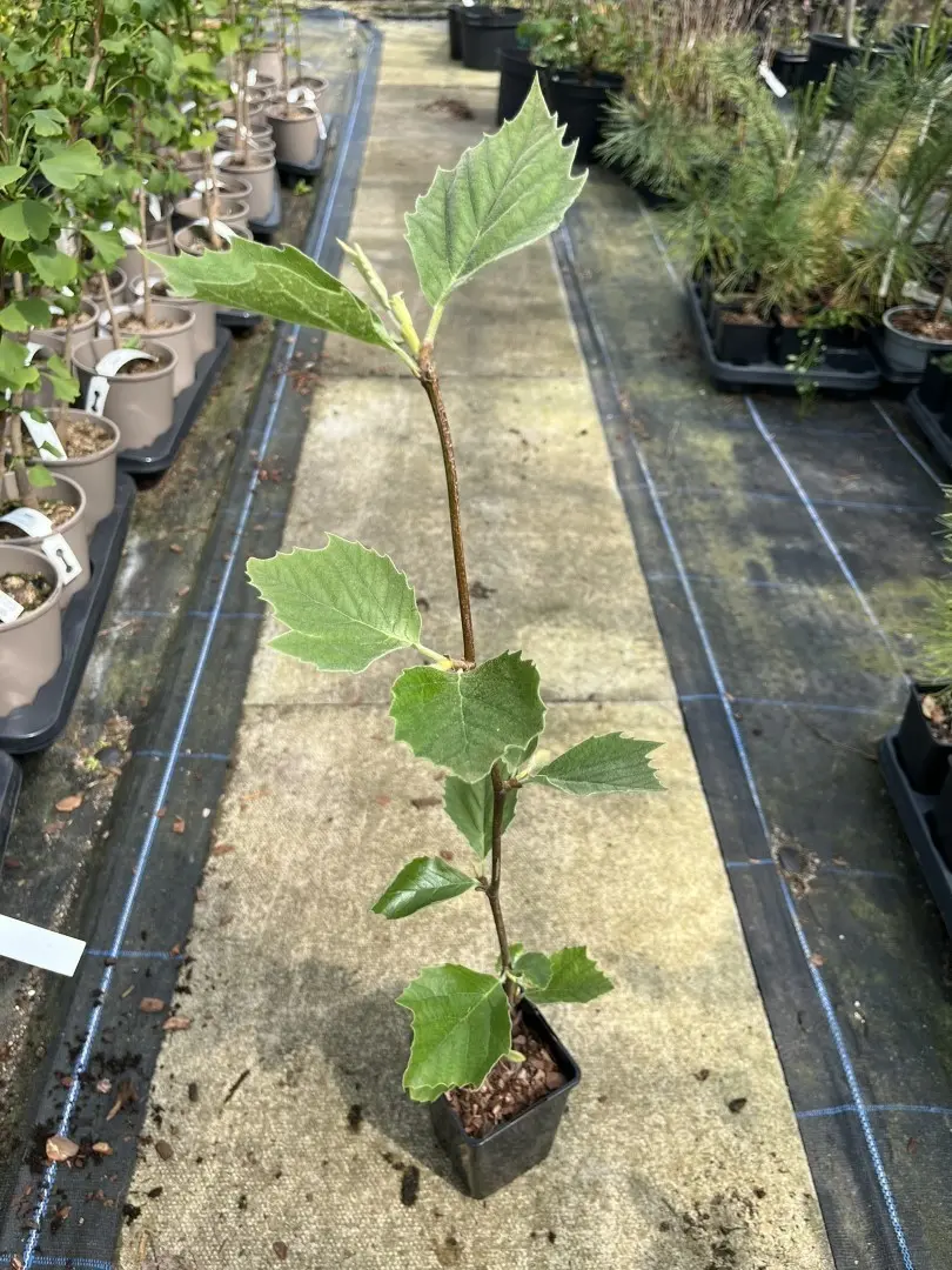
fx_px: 953
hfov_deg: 53.1
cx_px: 476
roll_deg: -3.1
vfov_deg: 67.3
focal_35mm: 26
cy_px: 635
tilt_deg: -39.5
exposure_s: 1/1225
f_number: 1.6
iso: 50
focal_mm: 5.1
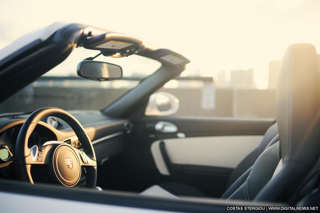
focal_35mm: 35
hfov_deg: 54.5
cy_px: 106
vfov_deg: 37.8
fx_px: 311
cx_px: 160
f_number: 1.4
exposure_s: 1/800
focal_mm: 35
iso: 320
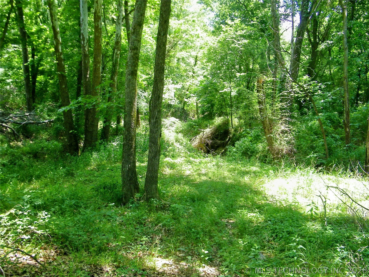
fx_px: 416
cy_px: 138
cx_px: 184
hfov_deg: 47.9
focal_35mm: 39
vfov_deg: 36.8
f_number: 3.8
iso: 80
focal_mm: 6.9
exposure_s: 1/80
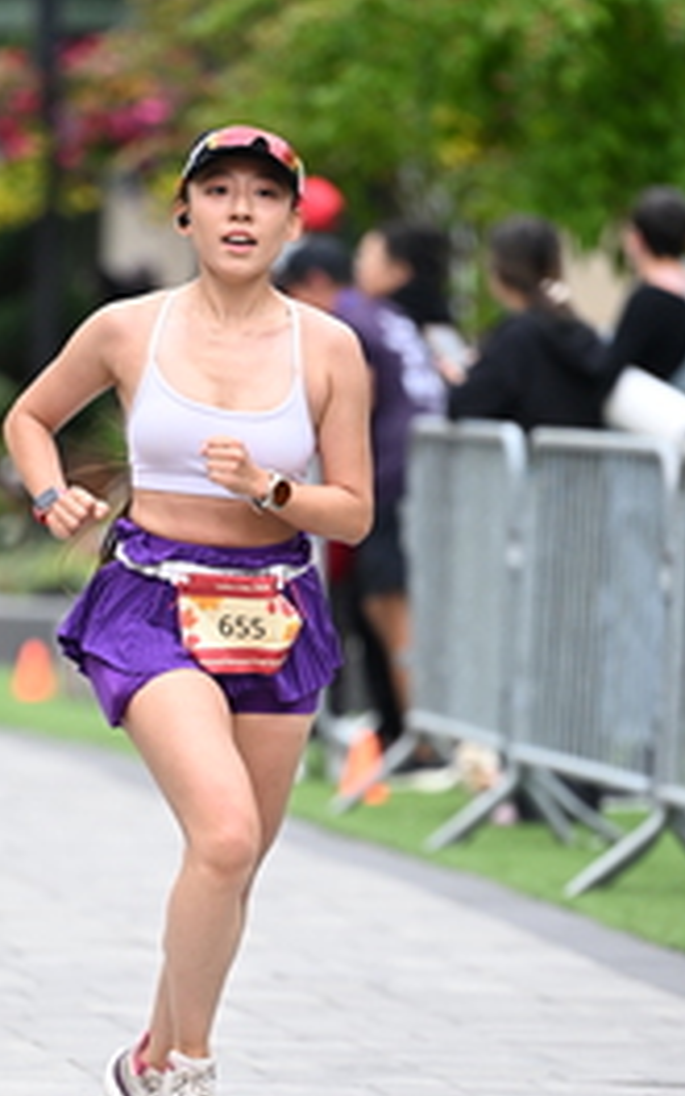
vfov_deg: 5.5
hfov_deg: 3.4
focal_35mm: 383
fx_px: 11440
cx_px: 147
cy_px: 706
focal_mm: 180
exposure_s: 1/2000
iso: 800
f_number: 2.8
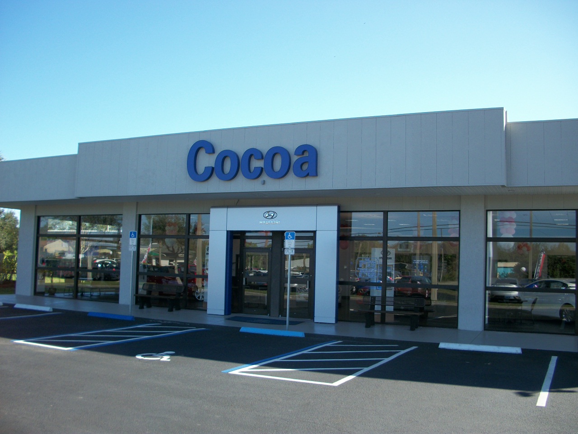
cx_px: 289
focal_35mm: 35
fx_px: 584
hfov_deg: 52.6
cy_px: 217
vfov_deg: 40.7
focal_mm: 6.3
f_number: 3.1
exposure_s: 1/400
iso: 80
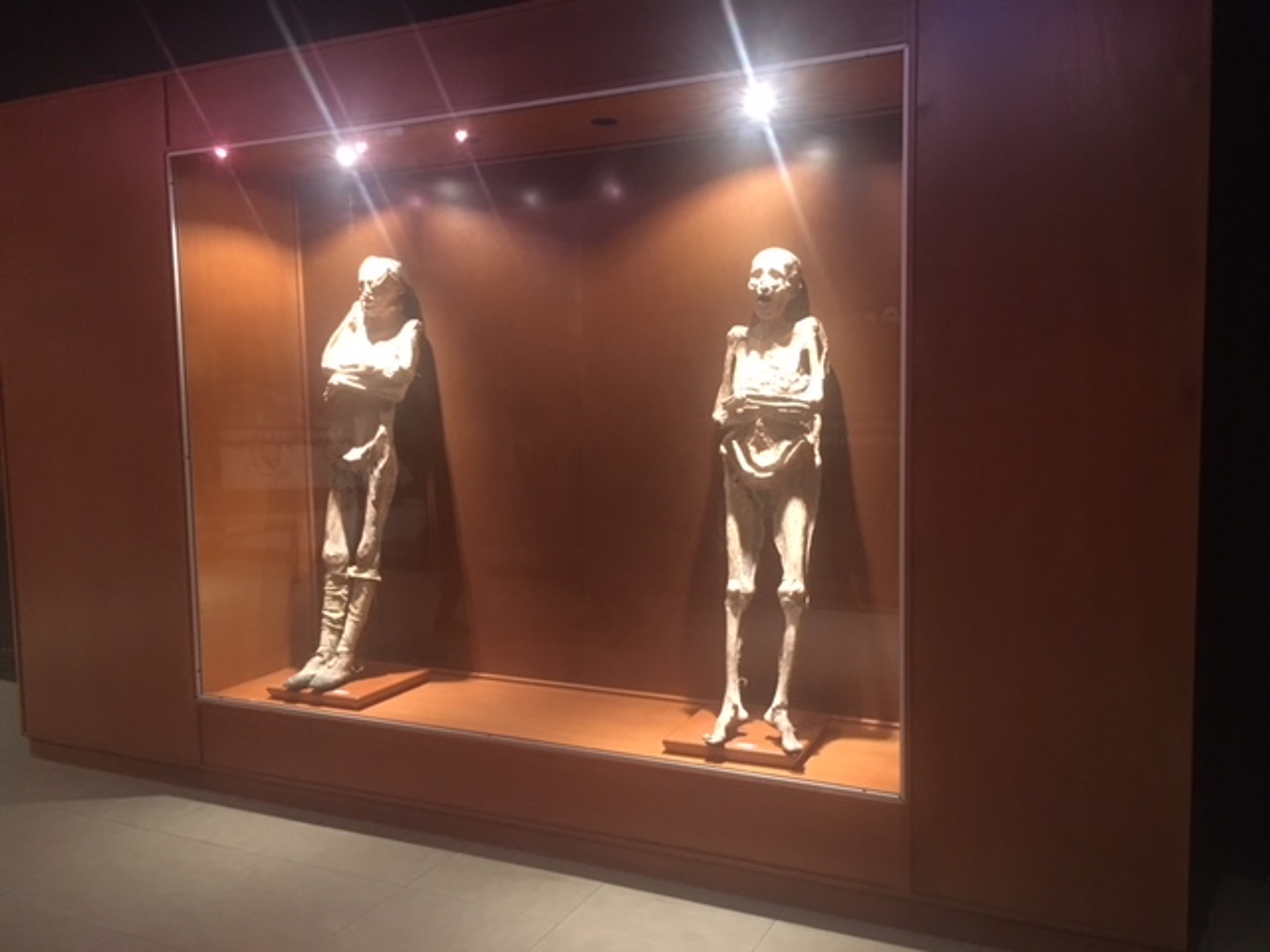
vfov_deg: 48.2
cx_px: 635
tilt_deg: -4.6
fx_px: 1064
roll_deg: +0.2
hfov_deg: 61.7
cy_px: 476
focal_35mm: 29
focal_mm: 4.15
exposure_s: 1/15
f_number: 2.2
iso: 500
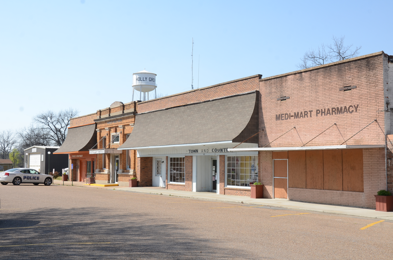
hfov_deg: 41.2
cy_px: 130
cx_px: 196
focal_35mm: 48
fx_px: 523
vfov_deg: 28.0
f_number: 10
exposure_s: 1/250
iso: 200
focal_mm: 32
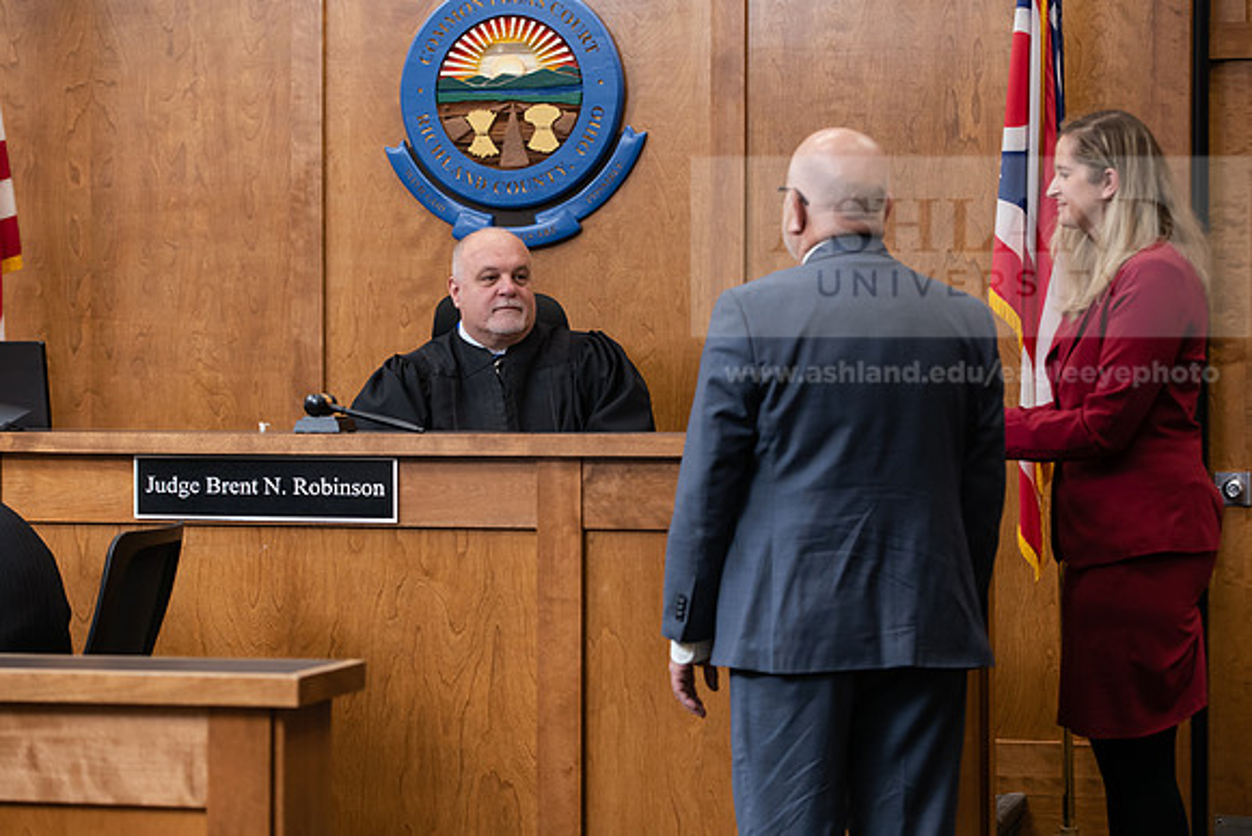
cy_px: 418
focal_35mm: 82
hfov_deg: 24.8
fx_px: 2852
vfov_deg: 16.7
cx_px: 626
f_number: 4
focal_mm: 82
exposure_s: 1/200
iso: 1600
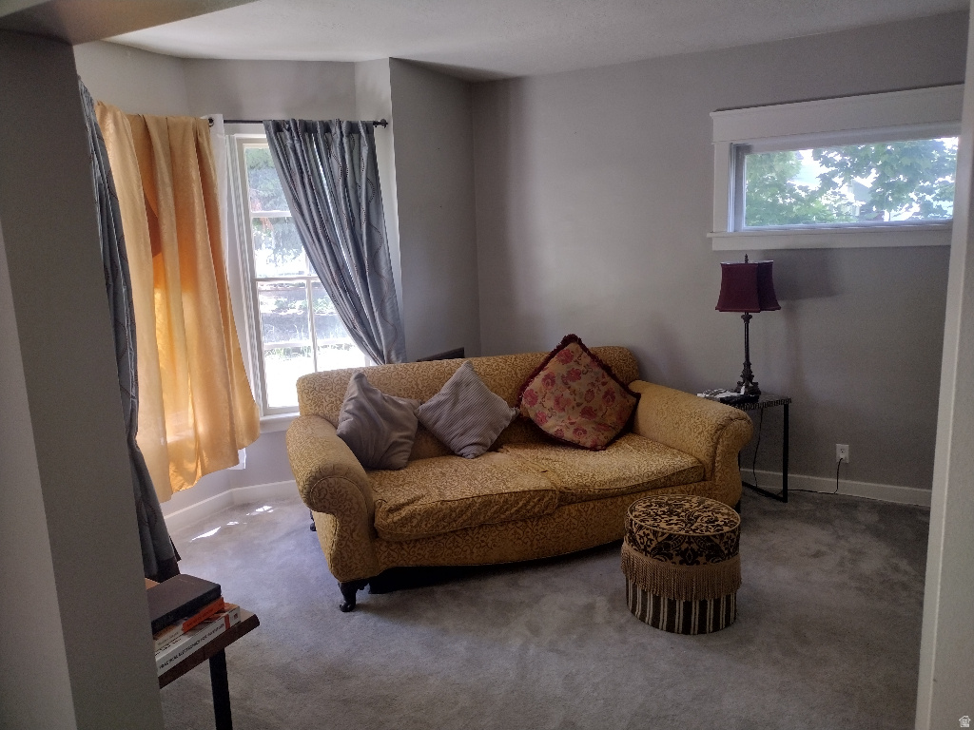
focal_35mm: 27
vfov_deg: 51.4
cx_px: 487
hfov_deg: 65.3
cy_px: 365
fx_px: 760
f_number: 1.7
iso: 120
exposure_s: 1/60
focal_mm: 4.71
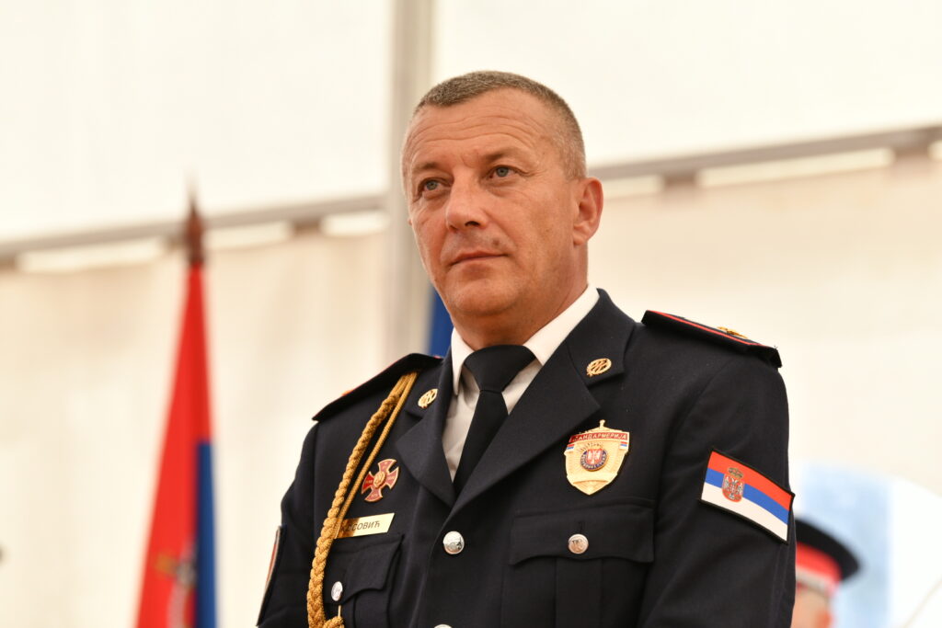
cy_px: 314
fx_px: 4318
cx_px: 471
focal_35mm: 165
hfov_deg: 12.5
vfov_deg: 8.3
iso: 500
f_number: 4.5
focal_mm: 165
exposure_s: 1/500
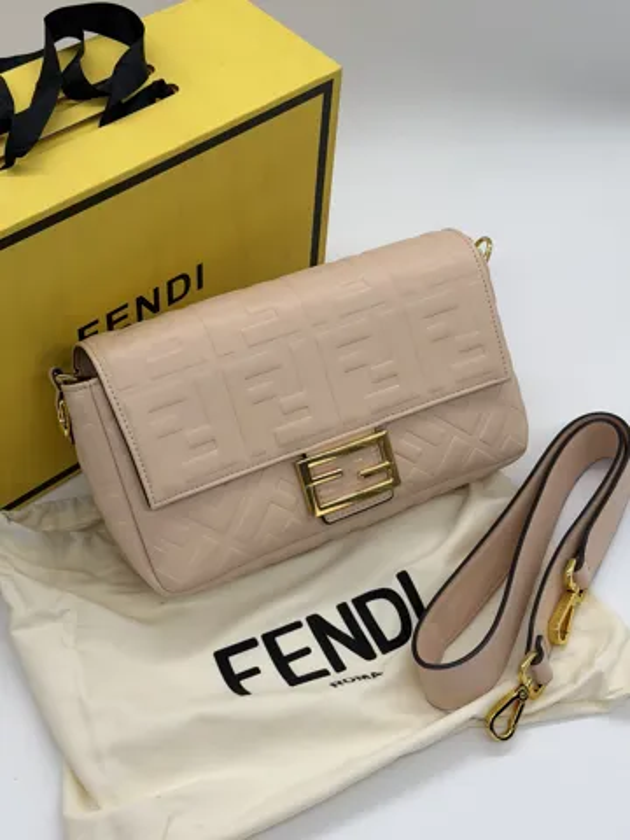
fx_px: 1165
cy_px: 420
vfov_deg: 39.7
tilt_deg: -49.6
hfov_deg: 30.3
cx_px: 315
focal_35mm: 48
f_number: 1.78
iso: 80
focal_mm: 6.76
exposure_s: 1/726
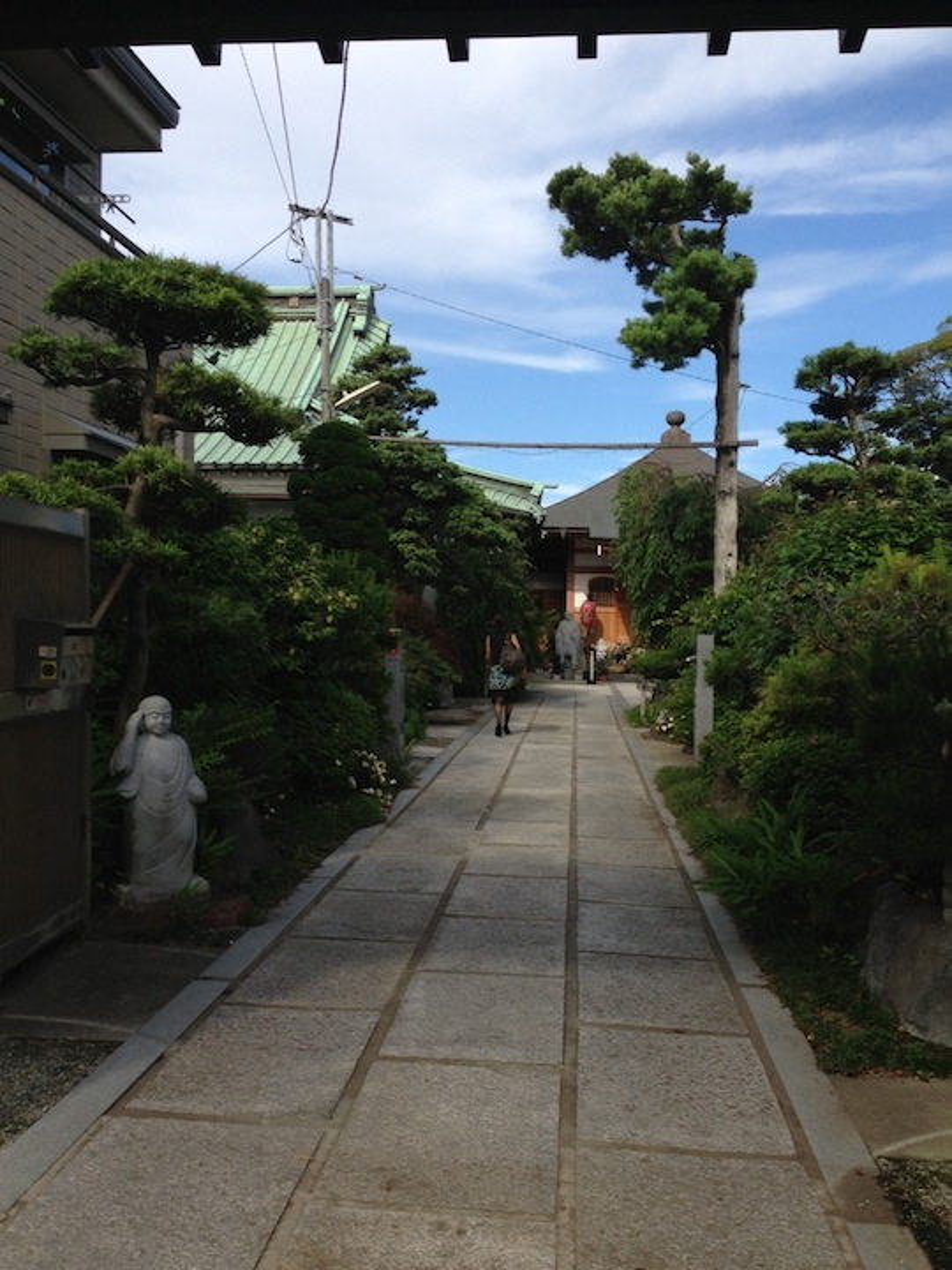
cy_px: 635
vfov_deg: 55.4
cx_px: 476
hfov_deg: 42.9
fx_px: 1210
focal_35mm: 33
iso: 50
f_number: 2.4
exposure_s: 1/1261
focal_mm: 4.13
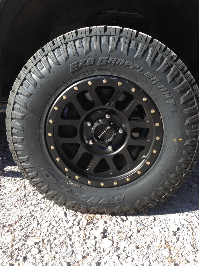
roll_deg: -1.3
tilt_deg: -10.8
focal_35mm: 33
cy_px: 133
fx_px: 253
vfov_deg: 55.4
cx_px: 100
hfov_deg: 42.9
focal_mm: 4.12
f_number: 2.4
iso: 50
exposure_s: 1/480
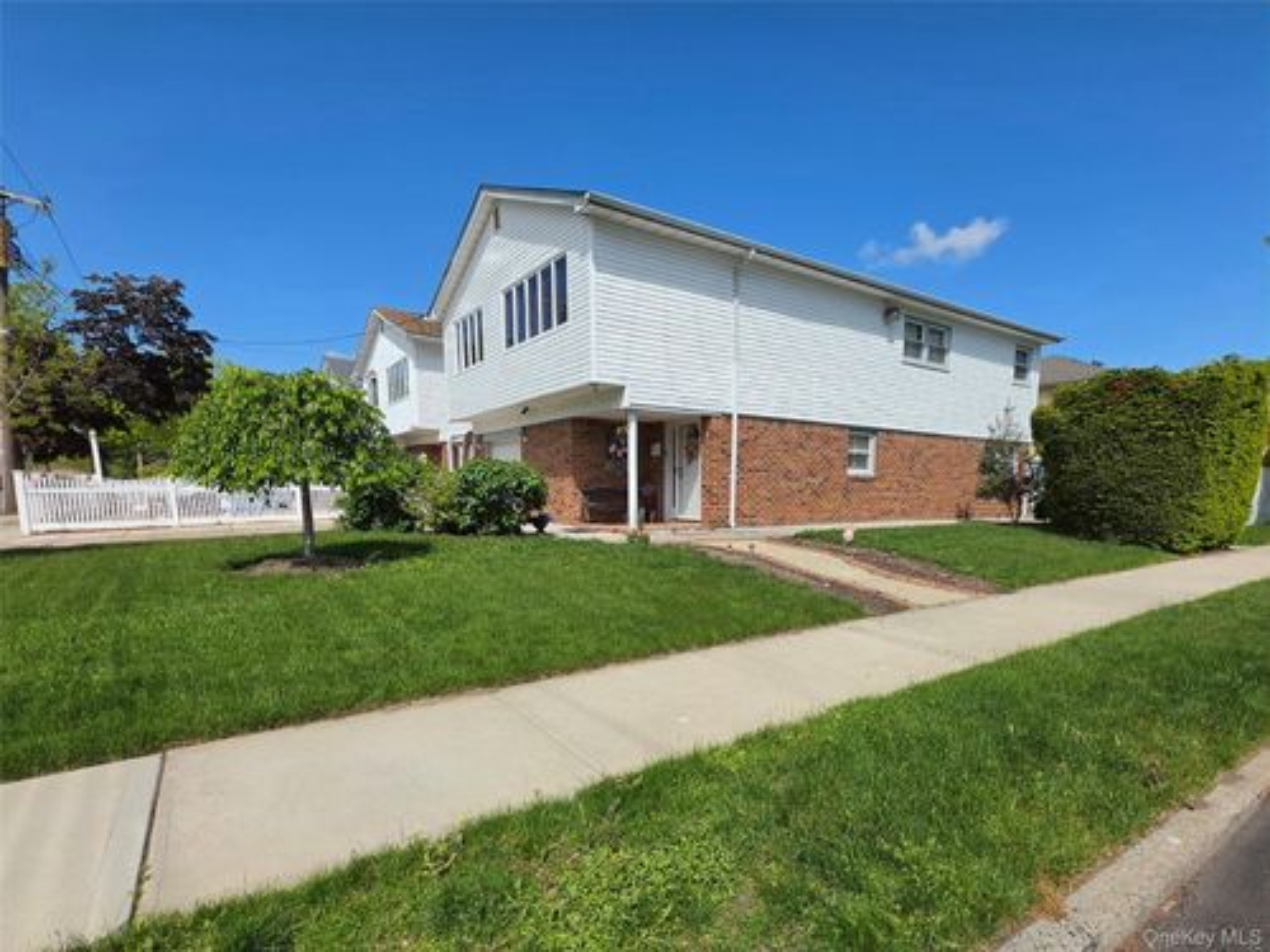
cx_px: 635
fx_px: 477
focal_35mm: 13
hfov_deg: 106.2
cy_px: 476
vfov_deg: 89.9
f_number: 1.9
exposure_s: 1/2500
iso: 32
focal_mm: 2.2
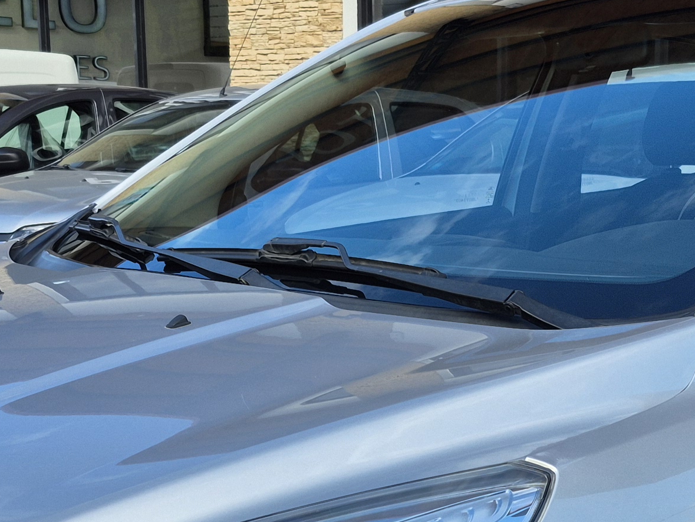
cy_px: 503
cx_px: 463
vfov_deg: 18.5
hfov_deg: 24.9
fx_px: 1567
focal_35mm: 78
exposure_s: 1/488
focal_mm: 5.4
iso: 25
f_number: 1.8
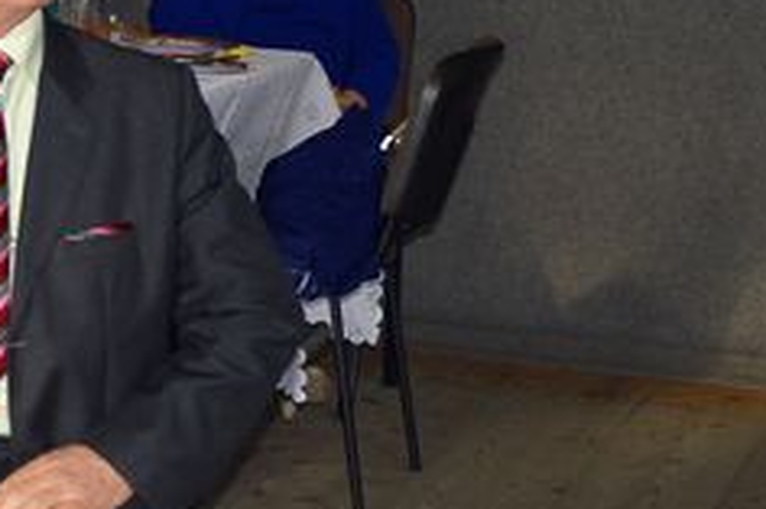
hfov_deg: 11.6
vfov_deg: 8.2
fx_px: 3568
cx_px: -484
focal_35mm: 168
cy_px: 306
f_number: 4
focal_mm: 31
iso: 500
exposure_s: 1/60
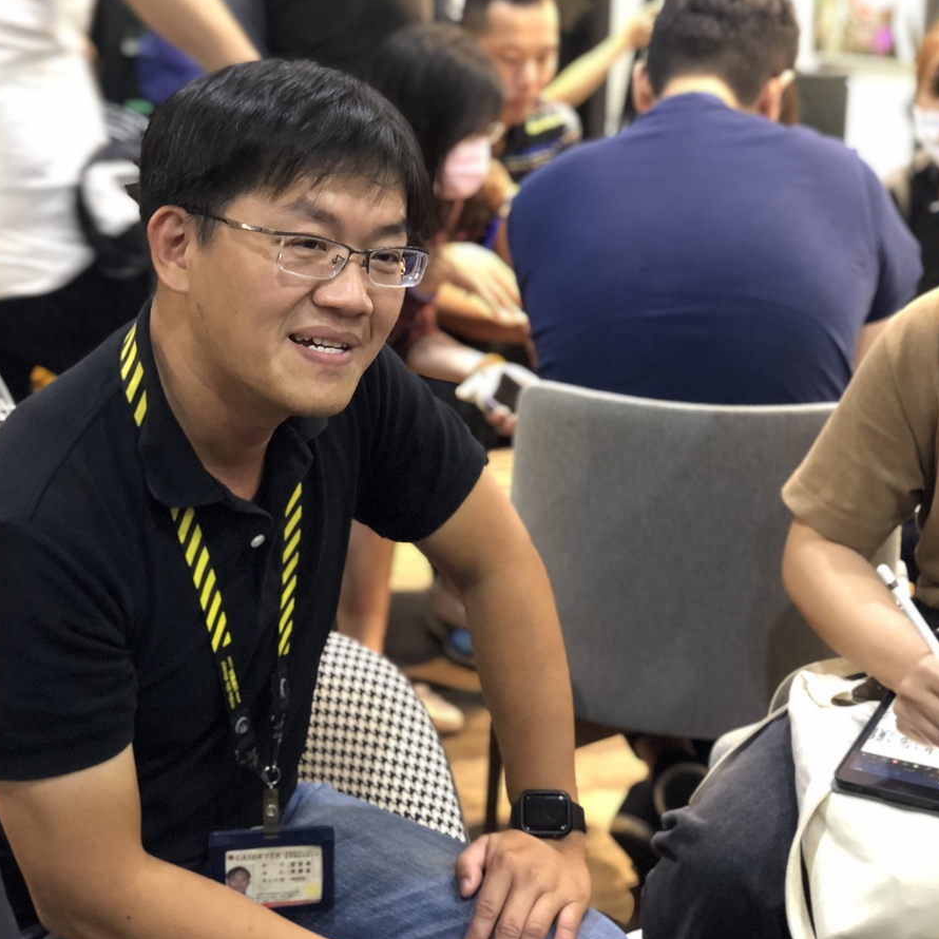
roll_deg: +0.3
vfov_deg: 27.7
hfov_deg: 27.7
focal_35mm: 62
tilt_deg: -15.0
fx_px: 1903
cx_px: 370
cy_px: 471
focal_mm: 6
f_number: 2.4
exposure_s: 1/8
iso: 160
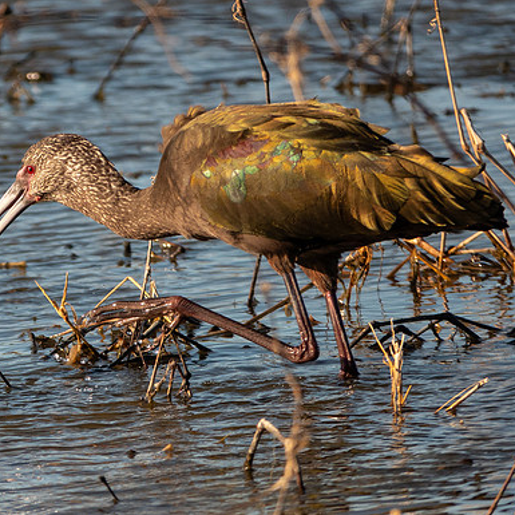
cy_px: 283
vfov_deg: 1.4
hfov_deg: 1.4
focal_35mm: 1283
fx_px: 21595
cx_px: -28
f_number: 4
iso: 250
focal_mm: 214.72
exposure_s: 1/1250
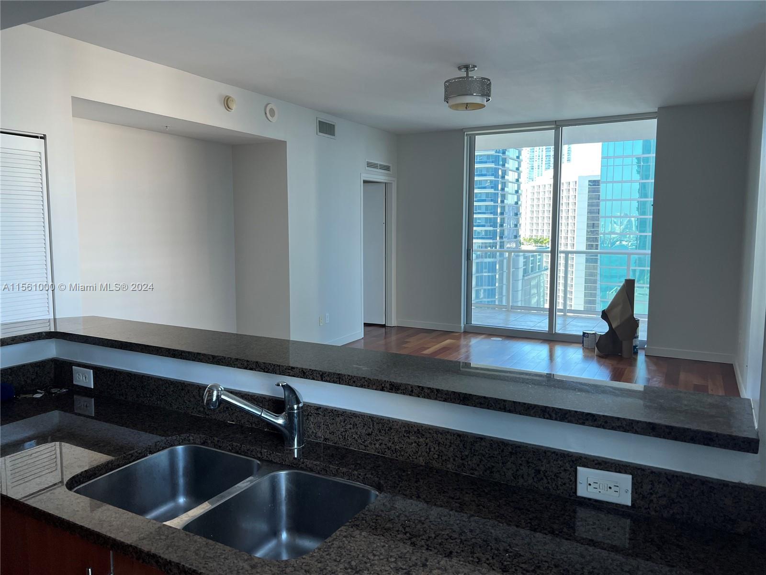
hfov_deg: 67.3
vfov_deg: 53.1
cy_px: 288
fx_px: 575
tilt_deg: -4.9
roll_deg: -0.1
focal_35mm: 26
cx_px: 383
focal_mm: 5.7
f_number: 1.5
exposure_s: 1/121
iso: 50
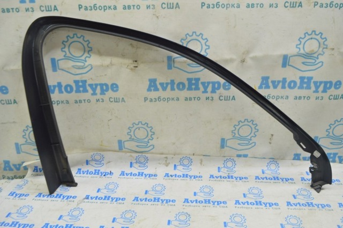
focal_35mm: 32
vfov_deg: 41.6
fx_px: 300
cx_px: 172
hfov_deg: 59.6
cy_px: 114
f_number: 5.6
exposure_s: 1/20
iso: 400
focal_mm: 21
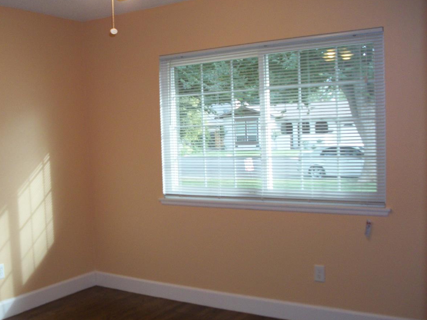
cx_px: 156
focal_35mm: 41
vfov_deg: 35.0
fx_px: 505
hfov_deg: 45.3
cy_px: 183
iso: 160
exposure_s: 1/80
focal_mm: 5.7
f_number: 2.9
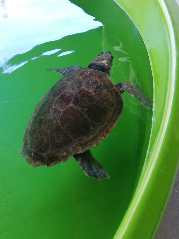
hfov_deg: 41.8
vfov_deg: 54.0
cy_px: 120
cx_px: 90
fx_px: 234
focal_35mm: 34
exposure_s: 1/33.3
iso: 125
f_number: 2.2
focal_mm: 3.81
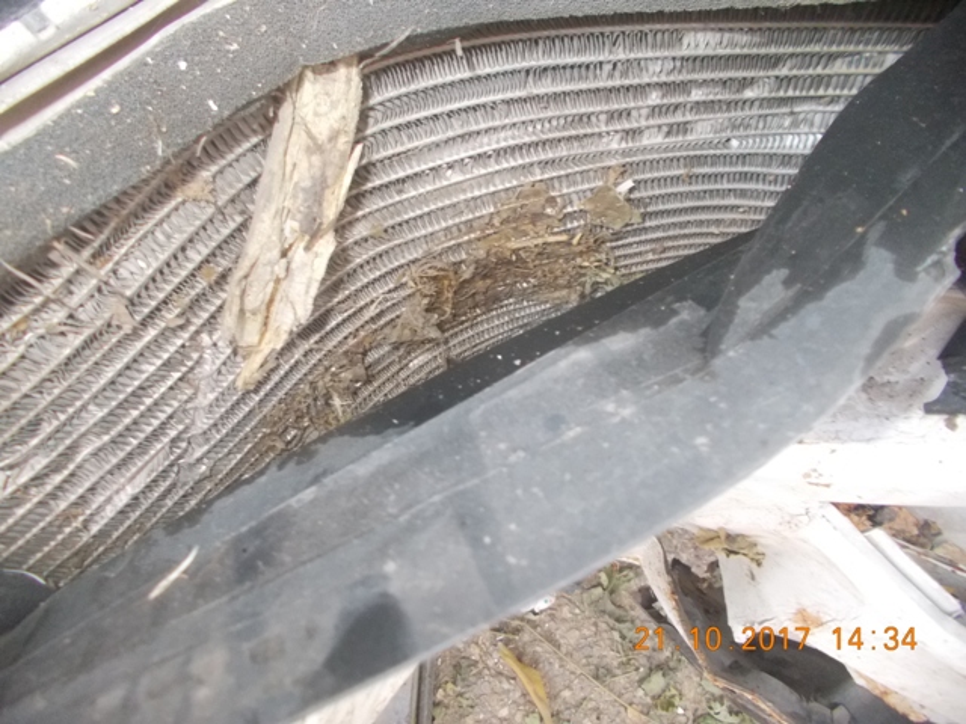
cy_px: 362
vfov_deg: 53.1
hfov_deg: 67.3
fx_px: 726
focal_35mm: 26
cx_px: 483
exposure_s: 1/25
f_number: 3.2
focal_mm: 4.6
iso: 320
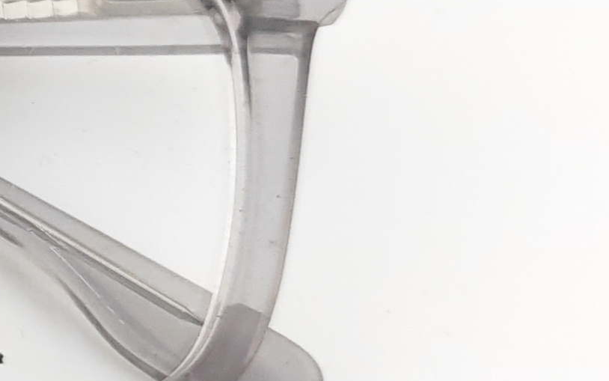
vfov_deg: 10.2
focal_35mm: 128
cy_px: -4
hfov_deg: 13.0
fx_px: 2125
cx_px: -790
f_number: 1.9
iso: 1000
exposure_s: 1/400
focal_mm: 6.12
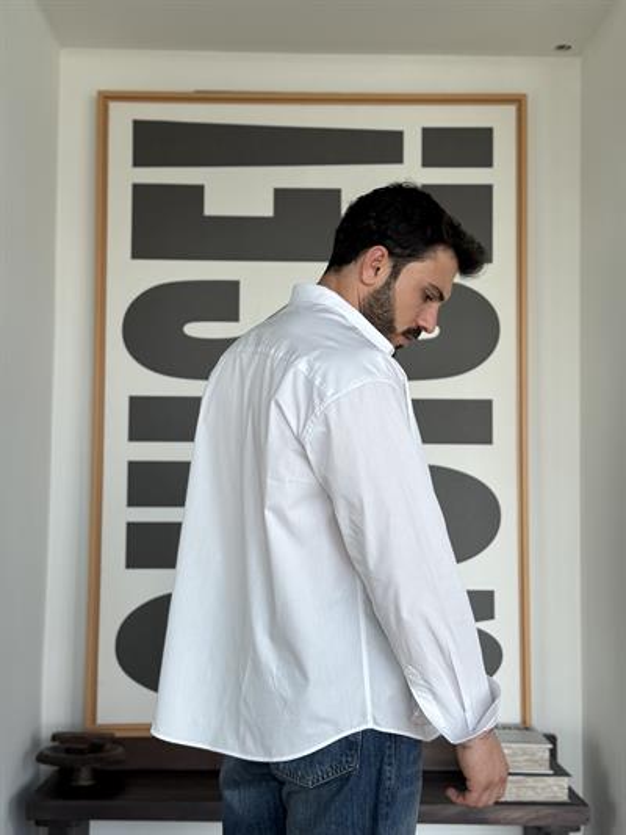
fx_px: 1157
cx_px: 313
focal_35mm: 48
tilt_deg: +3.8
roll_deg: -0.8
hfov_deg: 30.3
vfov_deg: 39.6
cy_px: 418
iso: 80
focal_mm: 6.76
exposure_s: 1/247
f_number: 1.78
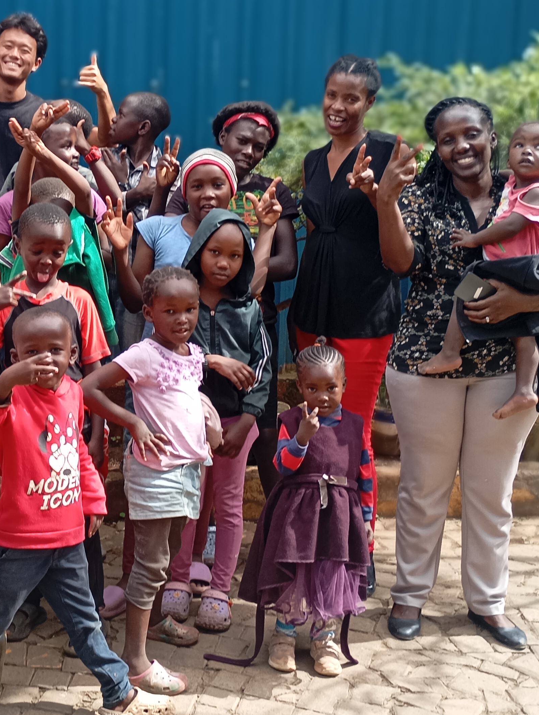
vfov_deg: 35.4
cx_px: 73
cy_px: 295
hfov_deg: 26.4
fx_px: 1118
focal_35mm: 54
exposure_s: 1/115
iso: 101
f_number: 1.8
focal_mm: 4.27
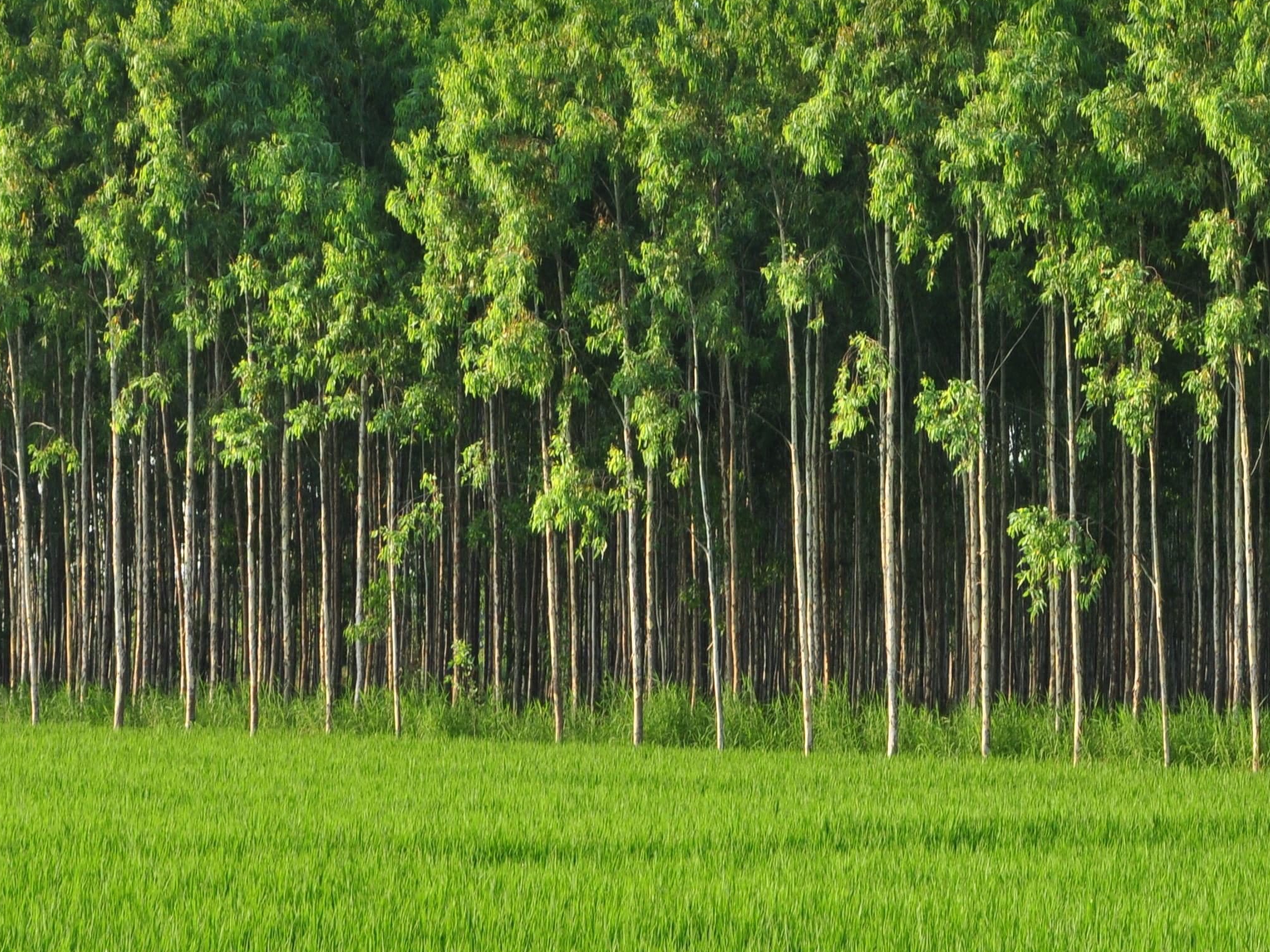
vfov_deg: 12.8
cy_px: 477
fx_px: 4256
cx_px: 976
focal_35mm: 116
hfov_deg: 16.9
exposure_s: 1/60
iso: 200
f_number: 11
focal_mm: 38
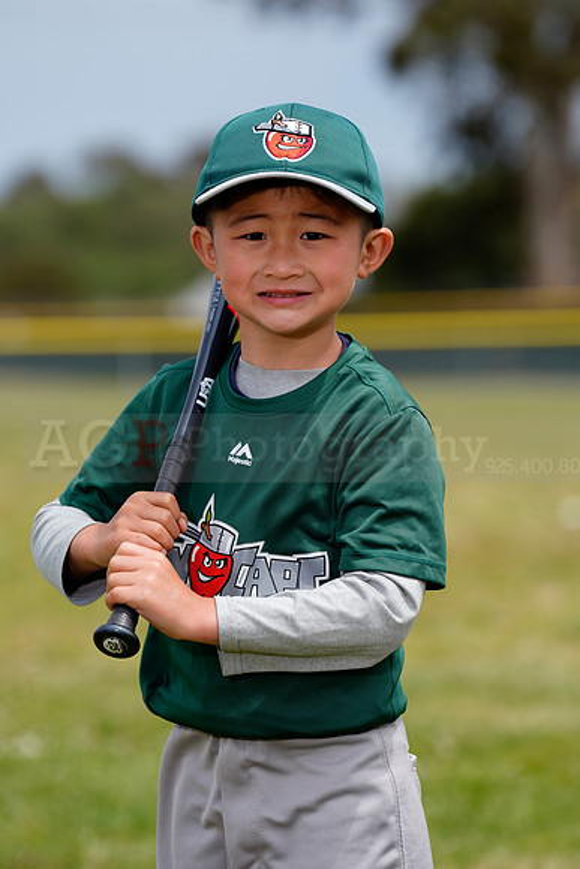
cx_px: 290
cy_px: 434
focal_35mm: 167
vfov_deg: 12.3
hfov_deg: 8.2
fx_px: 4033
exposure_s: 1/320
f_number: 4.5
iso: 50
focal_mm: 167
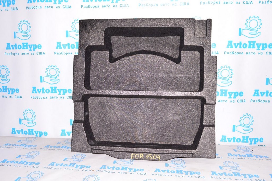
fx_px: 226
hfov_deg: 62.0
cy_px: 90
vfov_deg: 43.5
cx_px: 136
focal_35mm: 30
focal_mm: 20
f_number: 8
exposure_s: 1/200
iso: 1600
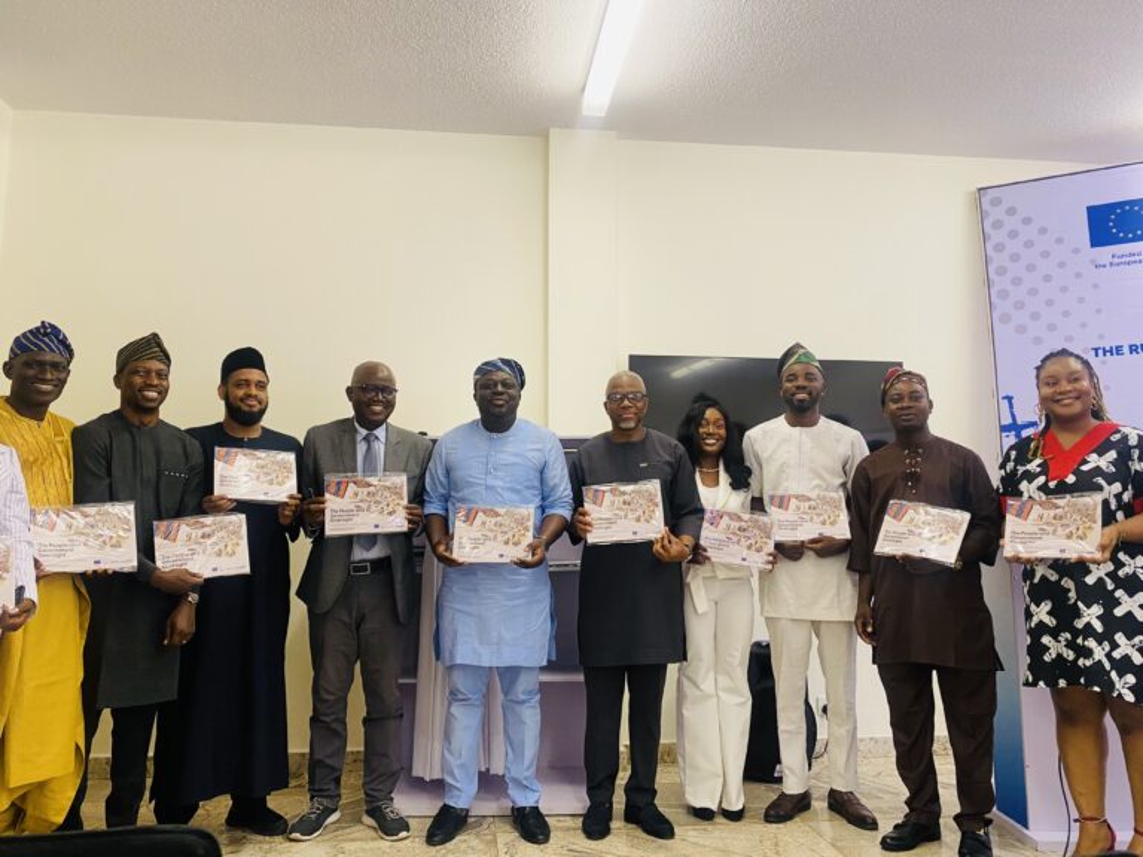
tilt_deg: +7.1
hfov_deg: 67.3
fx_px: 859
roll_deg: -0.2
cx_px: 572
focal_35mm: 26
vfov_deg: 53.1
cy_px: 428
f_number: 1.8
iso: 125
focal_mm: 4.25
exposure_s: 1/50
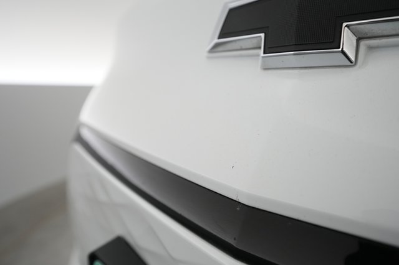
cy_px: 132
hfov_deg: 65.5
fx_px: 310
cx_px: 200
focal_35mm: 28
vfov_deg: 46.4
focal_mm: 28
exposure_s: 1/100
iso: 1250
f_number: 4.5
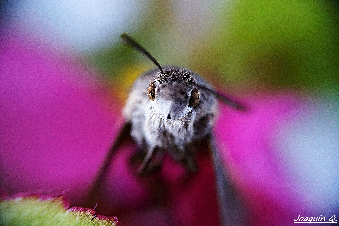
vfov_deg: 30.8
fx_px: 409
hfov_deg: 45.0
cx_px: 170
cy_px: 113
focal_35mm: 44
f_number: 4.5
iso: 1250
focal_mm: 29
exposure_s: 1/160
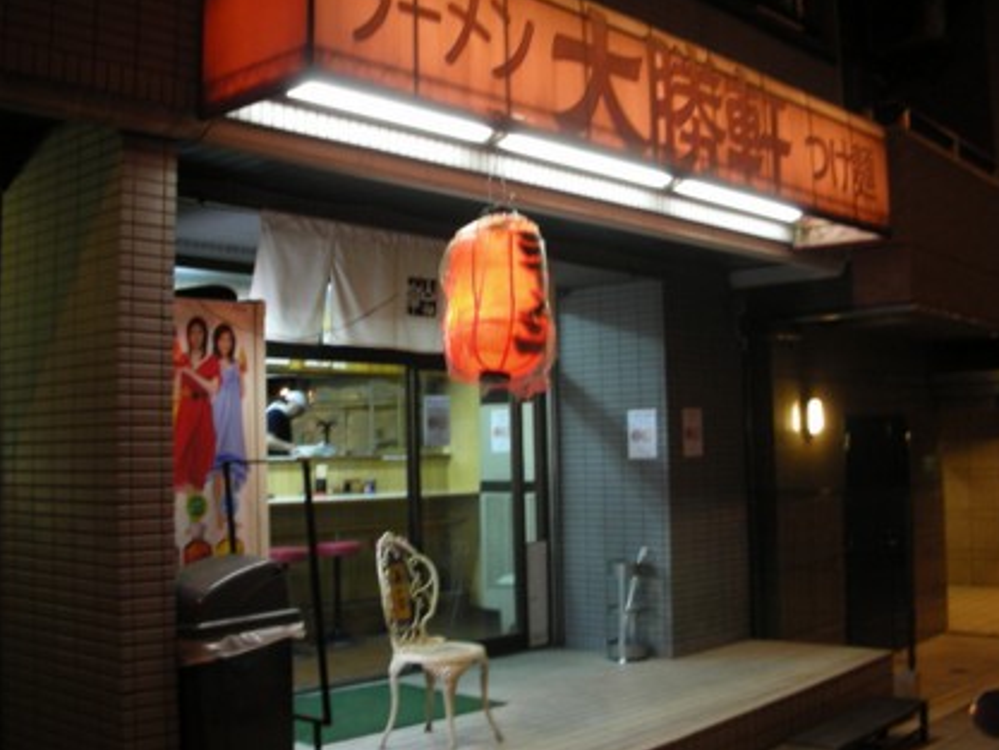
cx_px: 513
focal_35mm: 42
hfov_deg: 44.8
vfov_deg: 34.3
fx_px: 1212
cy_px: 320
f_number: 3
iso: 84
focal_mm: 5.8
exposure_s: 1/3.9
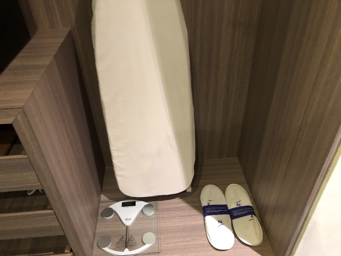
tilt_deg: -39.9
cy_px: 128
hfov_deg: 63.4
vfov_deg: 49.7
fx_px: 276
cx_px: 170
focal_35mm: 28
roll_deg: +0.9
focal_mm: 3.99
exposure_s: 1/5
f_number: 1.8
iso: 100
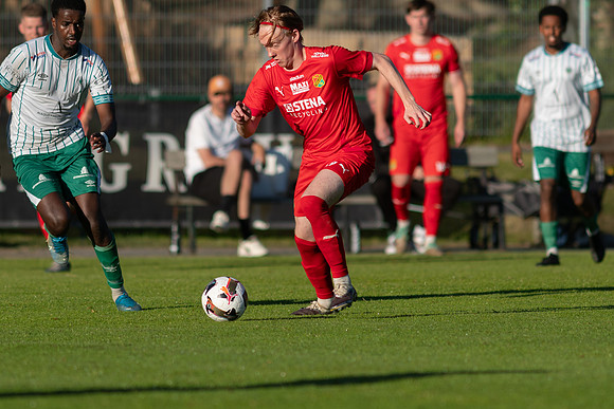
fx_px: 10462
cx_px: 307
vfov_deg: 2.2
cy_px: 204
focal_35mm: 613
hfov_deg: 3.4
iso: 100
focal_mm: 300
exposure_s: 1/1600
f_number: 3.2
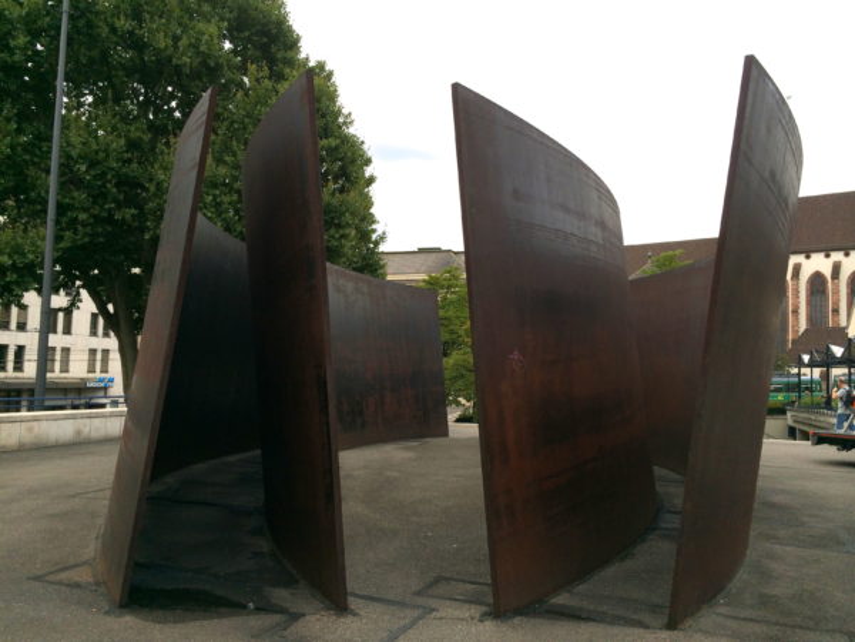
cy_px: 321
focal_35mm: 30
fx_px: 741
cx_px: 428
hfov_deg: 60.0
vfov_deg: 46.8
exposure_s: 1/1140
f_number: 2.2
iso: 32
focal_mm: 4.12
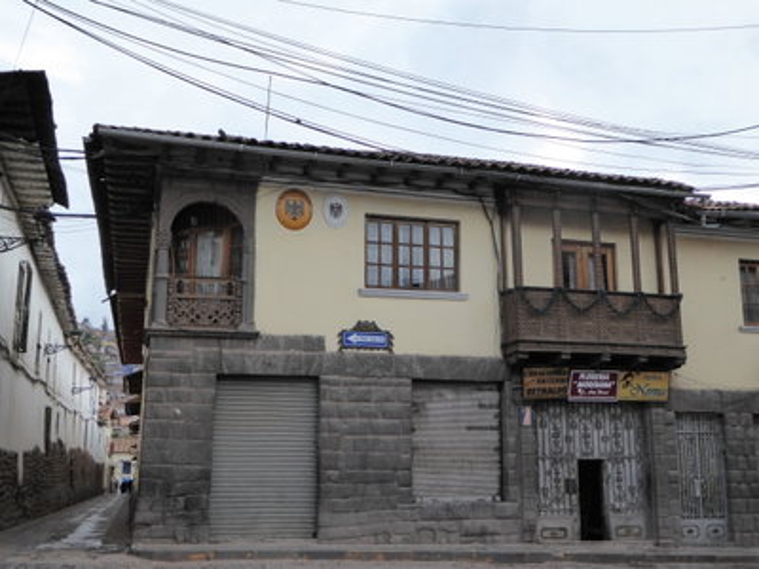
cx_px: 380
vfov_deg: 36.8
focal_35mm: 39
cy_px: 284
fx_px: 855
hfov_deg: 47.9
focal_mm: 6.7
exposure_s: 1/320
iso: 200
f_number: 3.7
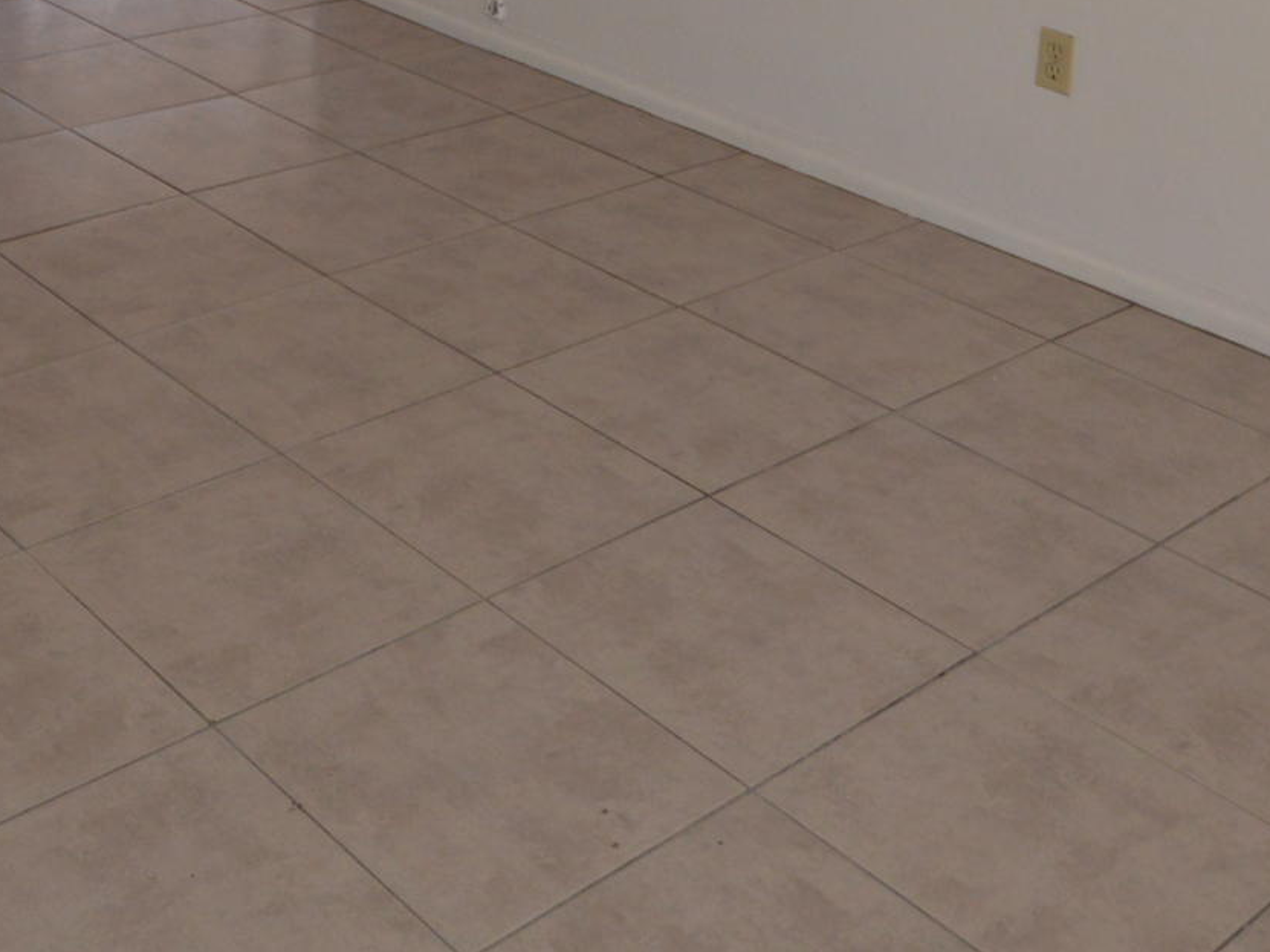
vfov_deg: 23.1
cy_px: -443
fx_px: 1908
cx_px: 278
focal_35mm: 52
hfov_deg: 35.8
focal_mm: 10
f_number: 5
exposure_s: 1/100
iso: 400
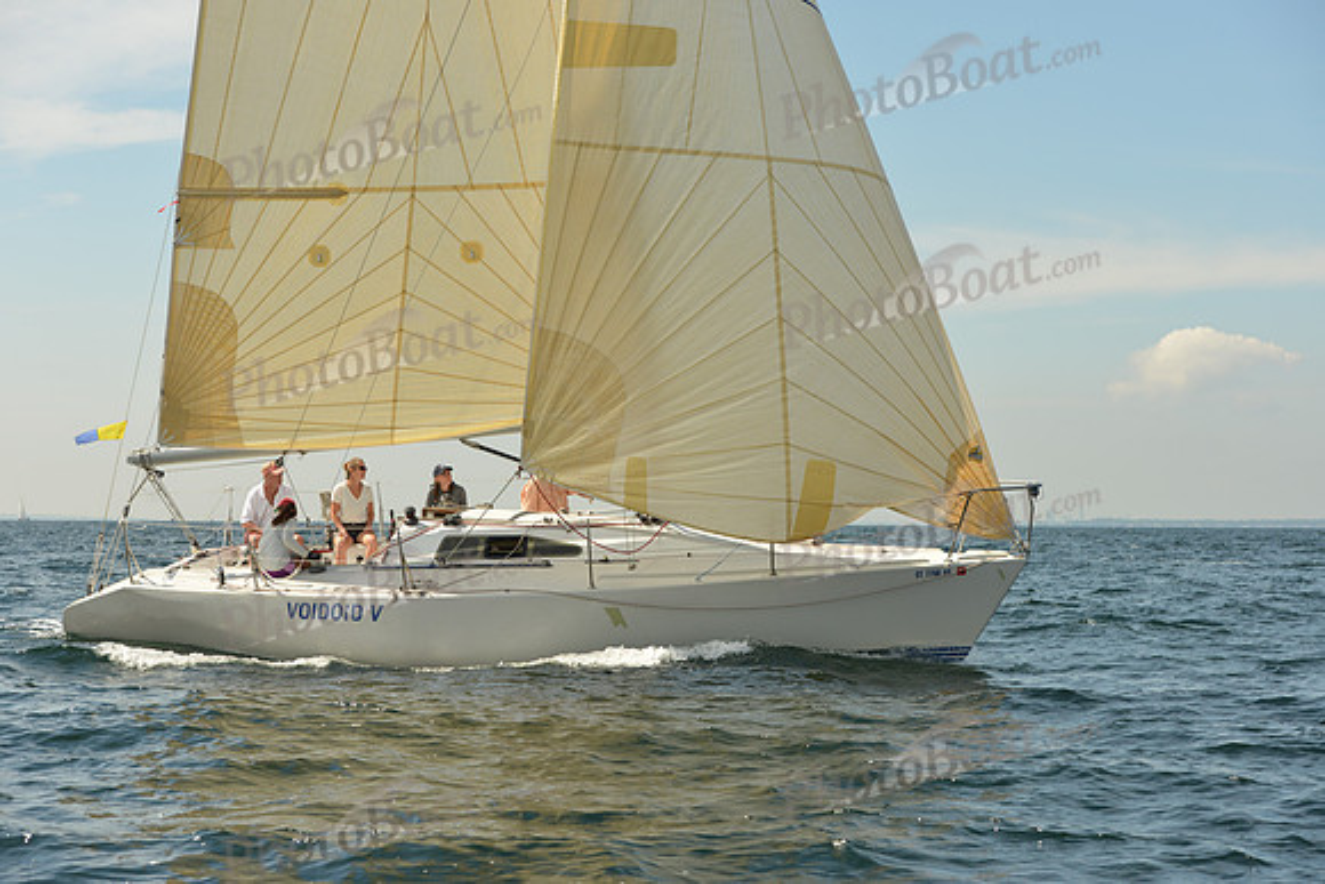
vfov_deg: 19.5
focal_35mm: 70
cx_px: 662
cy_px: 442
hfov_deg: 28.8
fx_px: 2577
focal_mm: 70
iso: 320
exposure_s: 1/1250
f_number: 7.1
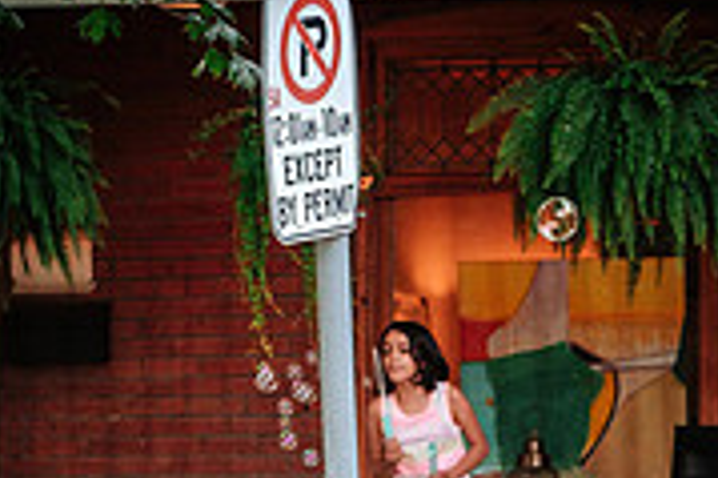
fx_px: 4842
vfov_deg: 5.6
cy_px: 749
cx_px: 321
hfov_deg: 8.5
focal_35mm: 243
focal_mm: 50
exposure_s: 1/400
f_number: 2.8
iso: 800
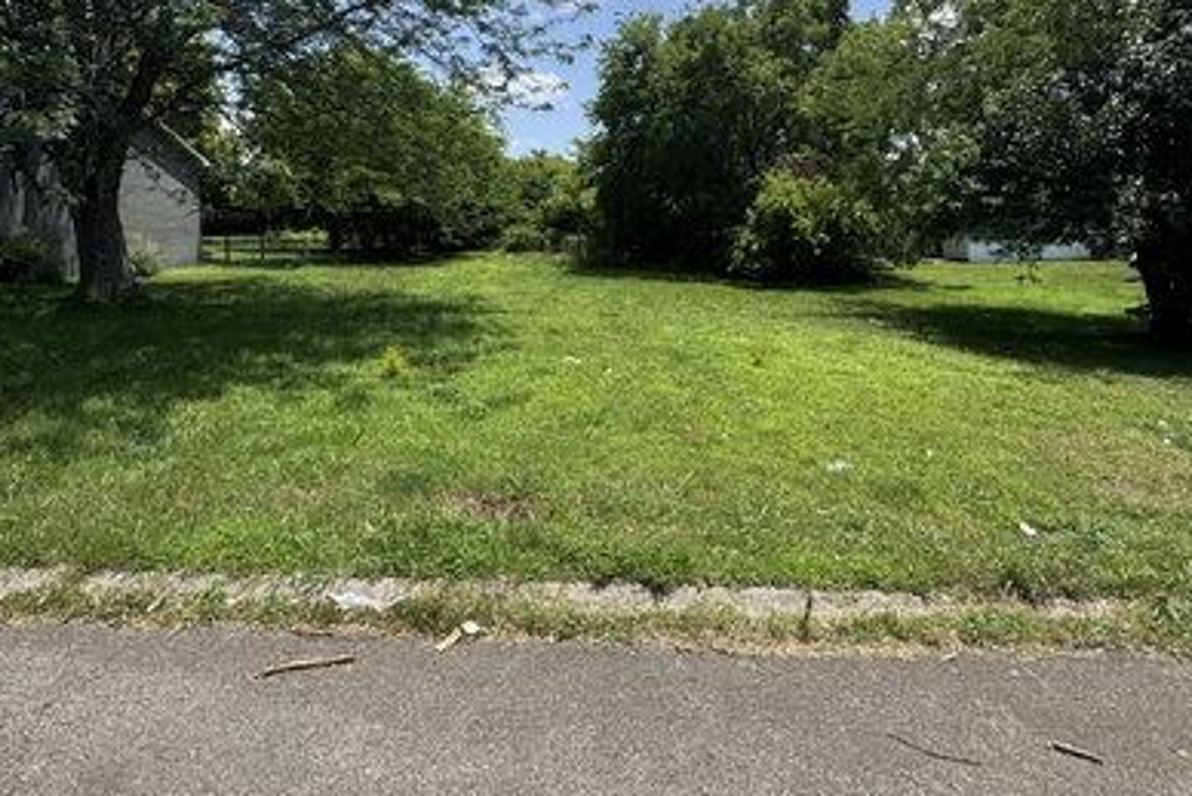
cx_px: 596
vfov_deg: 59.6
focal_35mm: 20
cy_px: 229
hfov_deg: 84.0
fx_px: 662
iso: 50
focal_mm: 2.22
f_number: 2.2
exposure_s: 1/1748
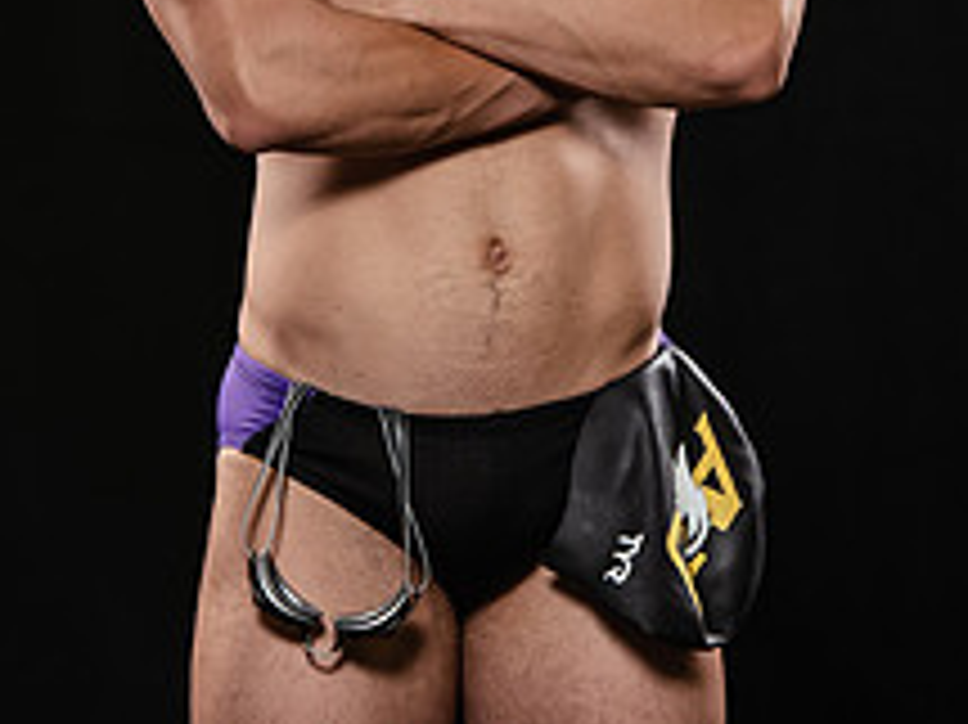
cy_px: -137
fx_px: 9419
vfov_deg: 4.4
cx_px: 531
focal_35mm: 337
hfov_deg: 5.9
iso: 400
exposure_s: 1/200
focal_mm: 130
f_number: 6.3
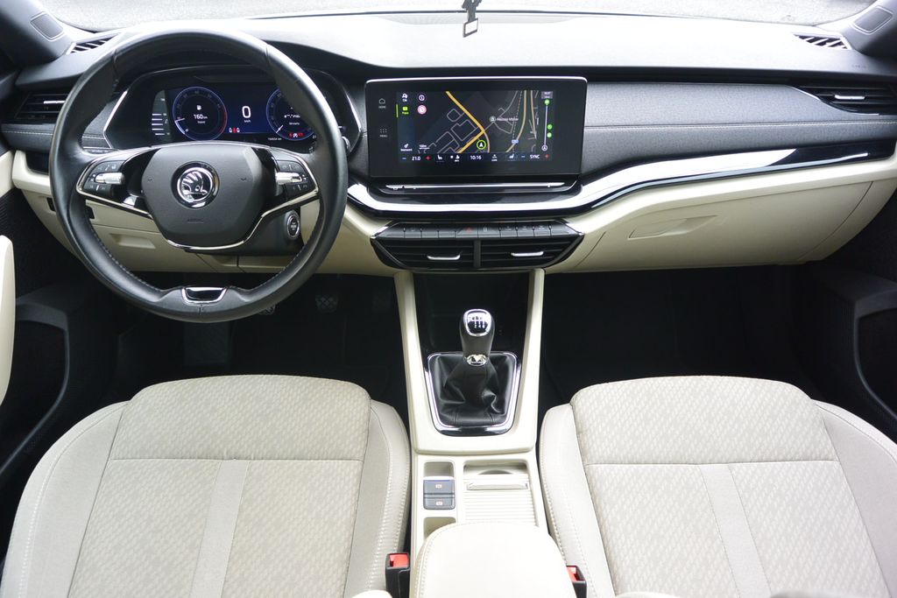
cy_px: 299
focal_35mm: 27
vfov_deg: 47.9
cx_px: 448
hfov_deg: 67.4
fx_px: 673
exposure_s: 1/125
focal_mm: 10
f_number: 3.5
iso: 160
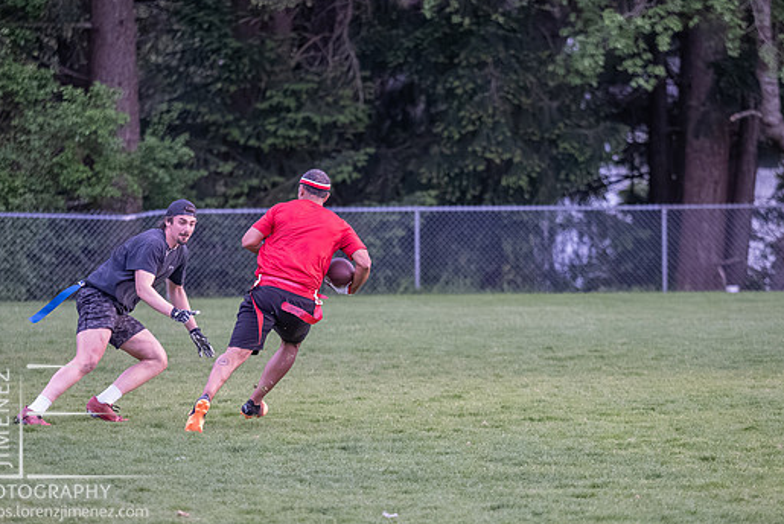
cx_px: 383
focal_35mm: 339
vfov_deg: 4.1
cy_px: 265
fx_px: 7387
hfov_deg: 6.1
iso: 4000
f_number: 2.8
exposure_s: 1/1250
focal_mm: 142
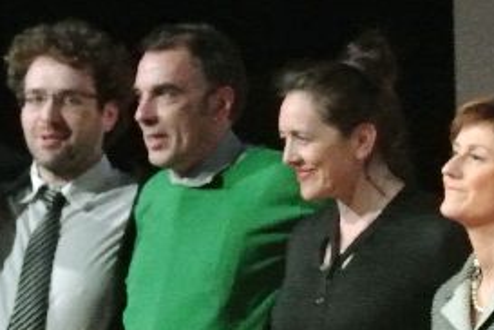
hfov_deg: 7.6
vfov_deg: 5.0
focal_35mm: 272
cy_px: 365
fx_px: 3732
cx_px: 434
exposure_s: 1/100
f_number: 5
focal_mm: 38.5
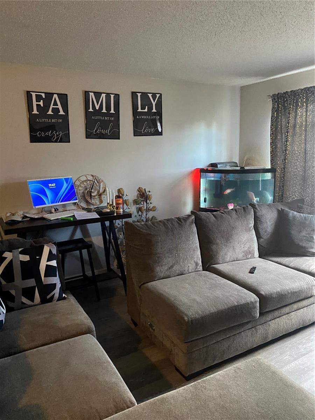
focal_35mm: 26
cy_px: 210
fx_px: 315
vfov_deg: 67.3
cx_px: 158
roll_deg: +0.5
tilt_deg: -10.1
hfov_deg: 53.1
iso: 500
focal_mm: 4.25
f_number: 1.8
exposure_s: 1/30
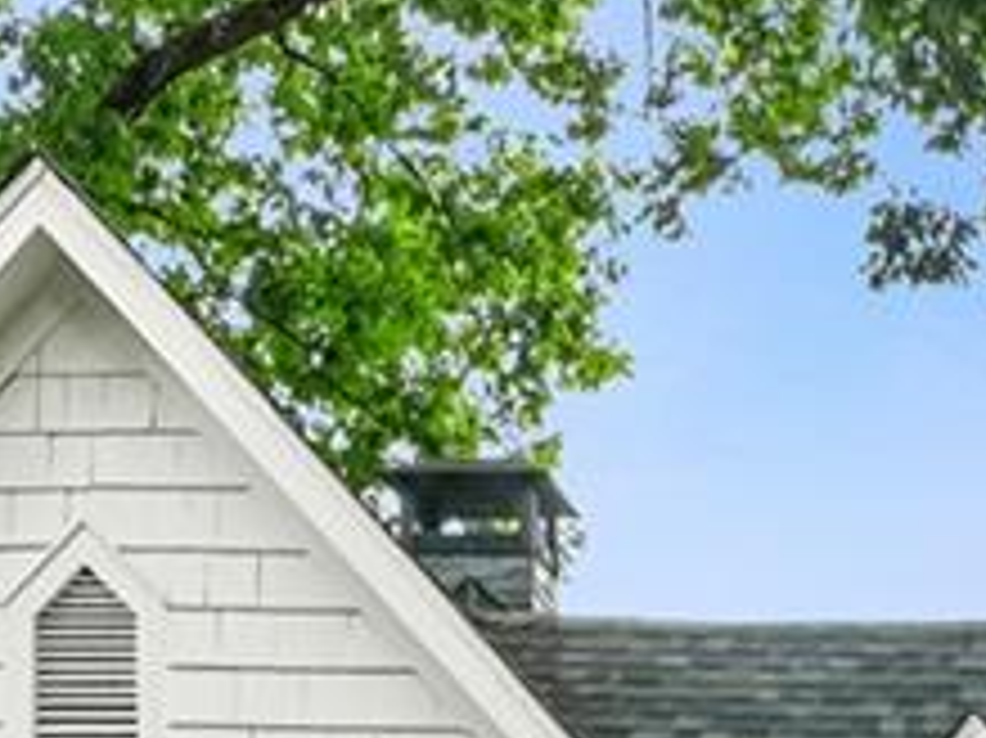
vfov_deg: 15.7
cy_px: 920
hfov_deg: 20.0
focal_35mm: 90
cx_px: 1283
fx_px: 2562
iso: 640
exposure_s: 1/400
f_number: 8
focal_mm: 20
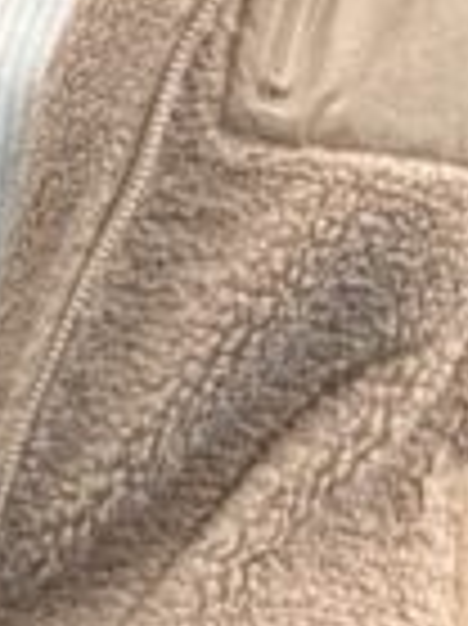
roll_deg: -1.3
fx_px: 6373
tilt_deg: -5.5
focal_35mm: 353
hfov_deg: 4.2
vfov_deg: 5.6
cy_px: -365
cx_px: 144
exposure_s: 1/740
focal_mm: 6.76
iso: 64
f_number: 1.78
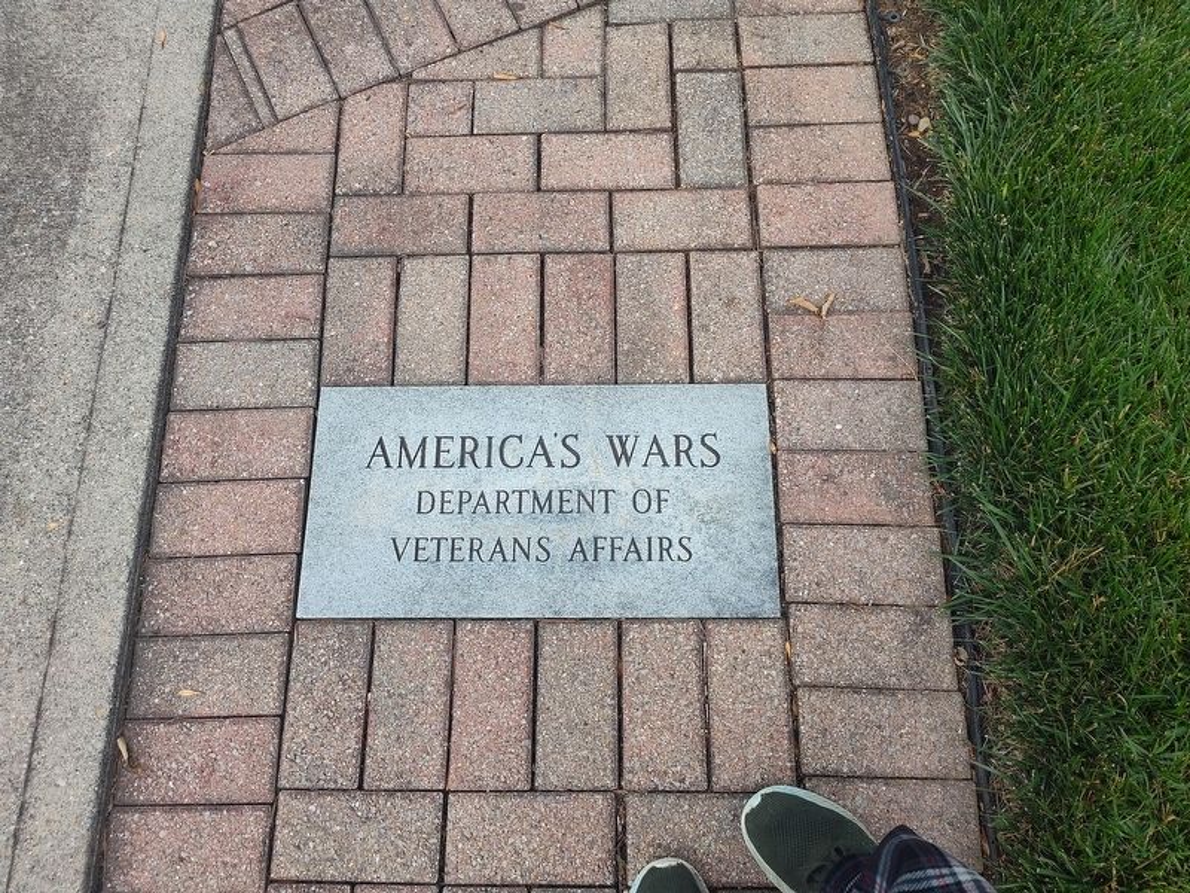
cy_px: 446
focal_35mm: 23
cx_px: 595
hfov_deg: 73.9
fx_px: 791
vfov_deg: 58.9
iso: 100
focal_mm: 5.56
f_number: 1.8
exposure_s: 1/405
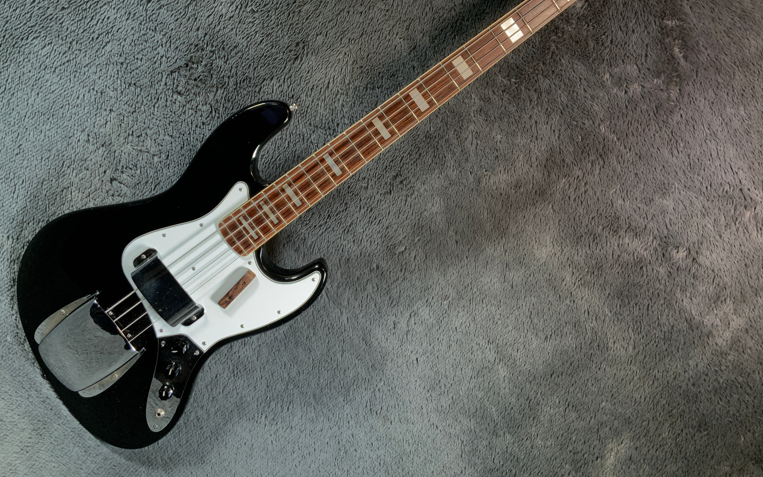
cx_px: 362
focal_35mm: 34
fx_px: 707
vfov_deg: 36.9
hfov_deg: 56.7
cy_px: 161
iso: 40
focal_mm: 3
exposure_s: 1/104
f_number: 1.8
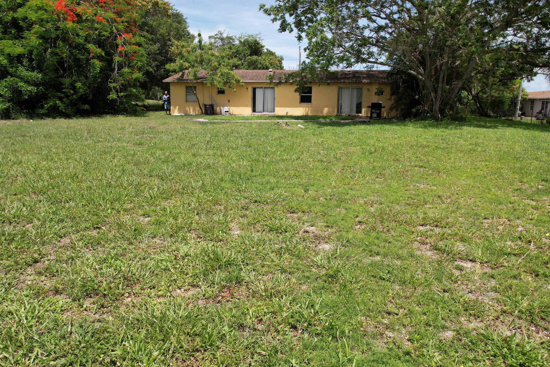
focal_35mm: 25
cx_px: 272
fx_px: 382
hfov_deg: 71.5
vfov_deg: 51.3
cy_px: 173
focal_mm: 8.38
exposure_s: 1/1600
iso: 100
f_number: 2.8
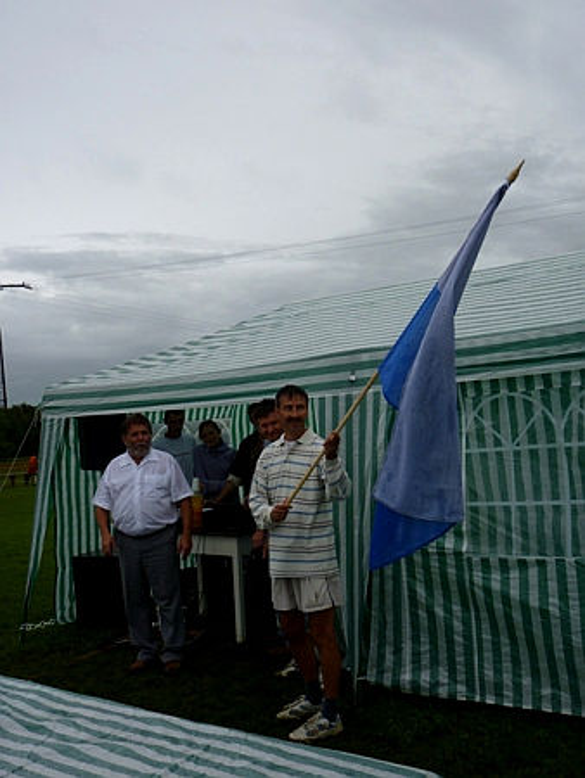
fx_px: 833
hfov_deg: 38.7
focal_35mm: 37
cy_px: 389
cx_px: 292
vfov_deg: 50.1
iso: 100
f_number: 3
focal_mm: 6.6
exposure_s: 1/500
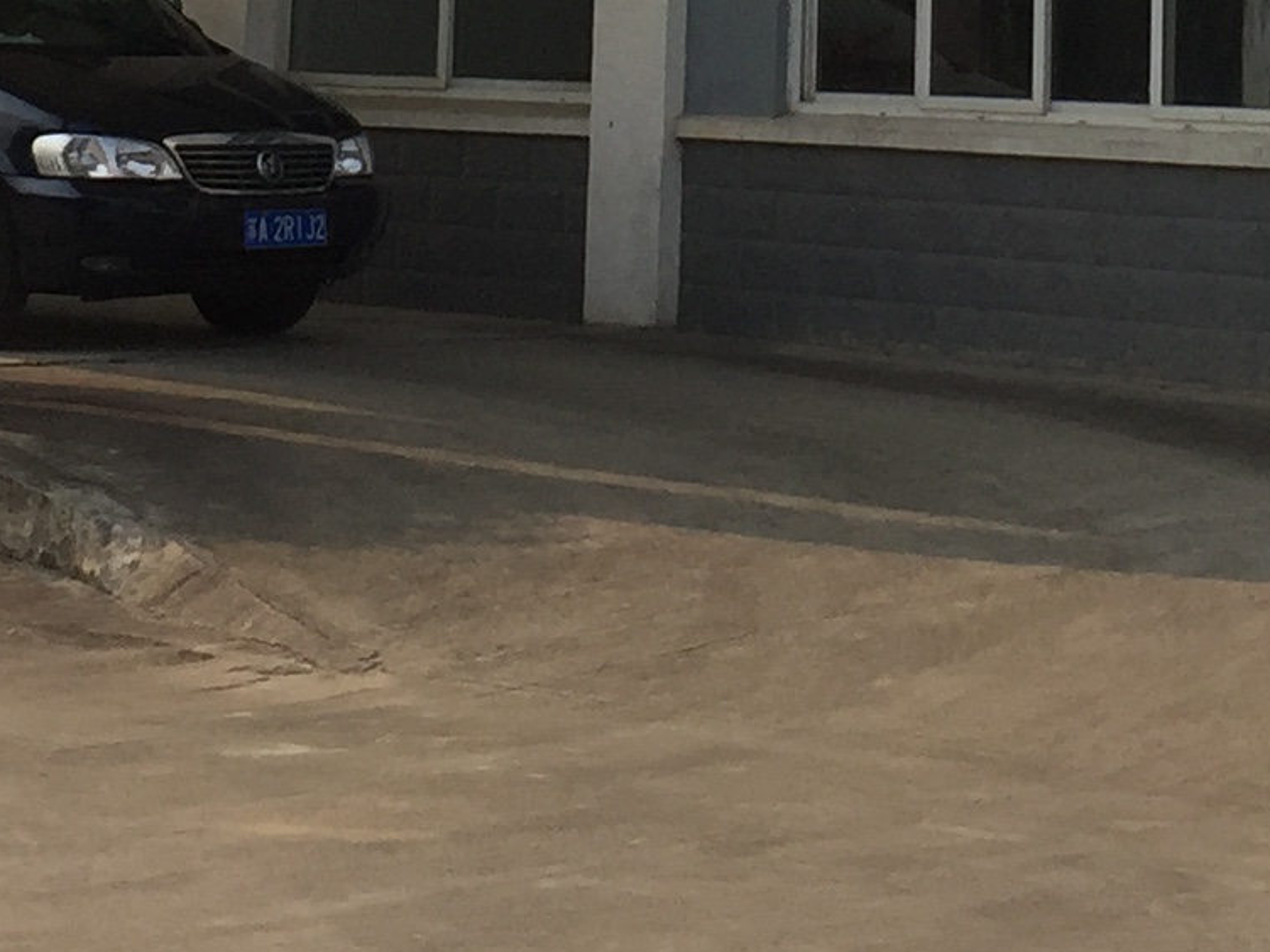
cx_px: 890
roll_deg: -2.1
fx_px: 4622
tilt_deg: +11.0
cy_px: -893
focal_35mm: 126
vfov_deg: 10.8
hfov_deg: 15.6
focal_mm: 4.15
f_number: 2.2
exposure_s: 1/2198
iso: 32
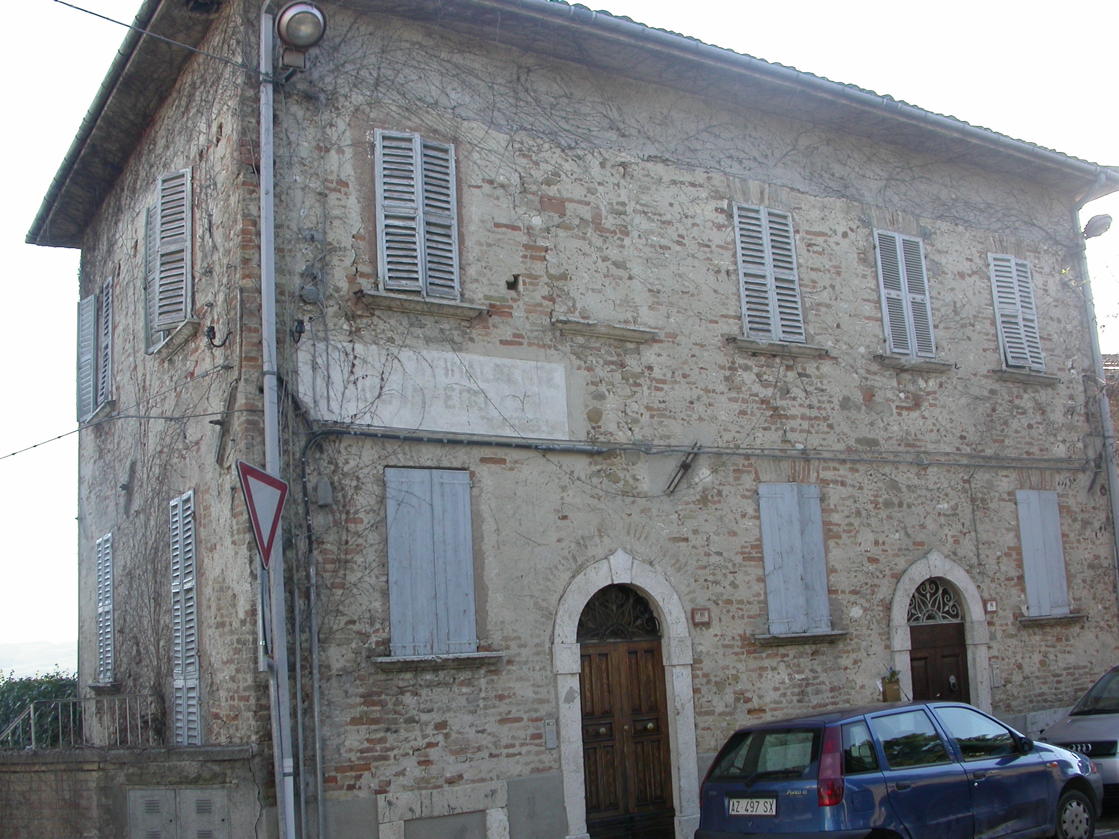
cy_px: 420
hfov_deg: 49.0
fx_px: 1228
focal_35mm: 38
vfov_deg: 37.7
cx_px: 560
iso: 100
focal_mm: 7.85
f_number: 4.7
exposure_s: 1/132
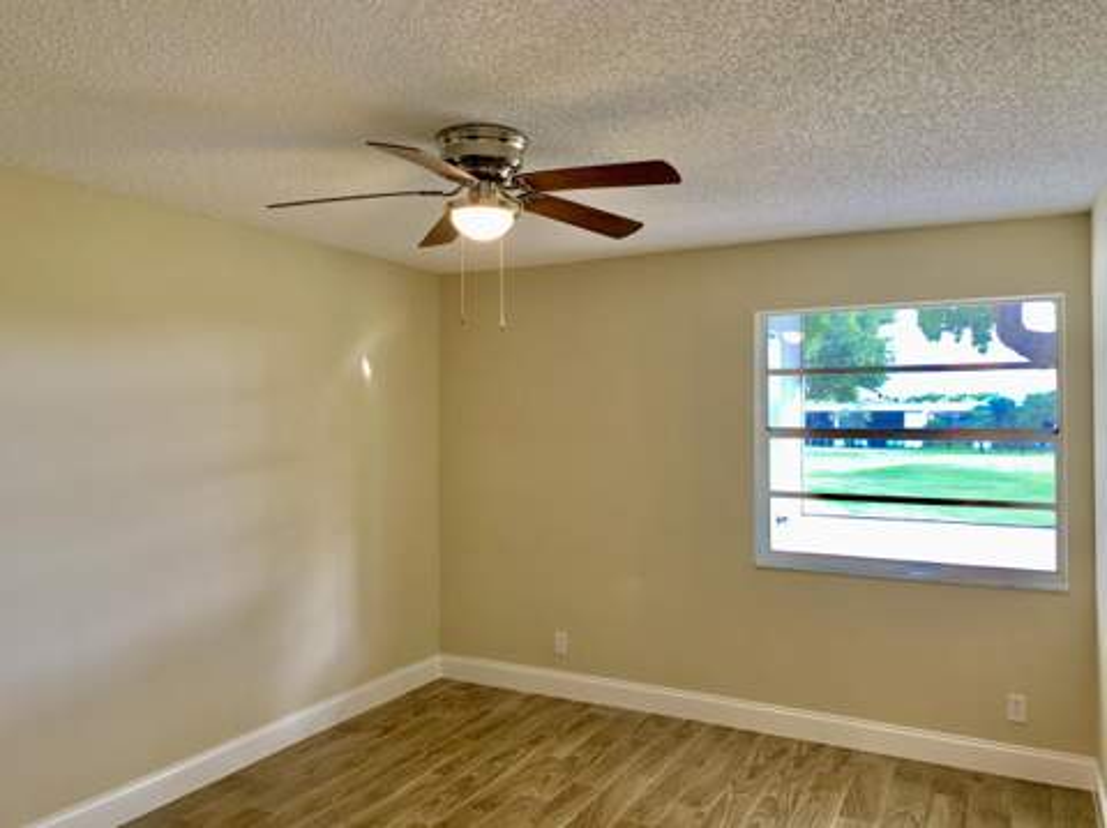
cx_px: 554
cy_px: 414
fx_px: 831
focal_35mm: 26
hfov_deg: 67.4
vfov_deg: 53.0
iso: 100
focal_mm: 4.25
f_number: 1.8
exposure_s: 1/60
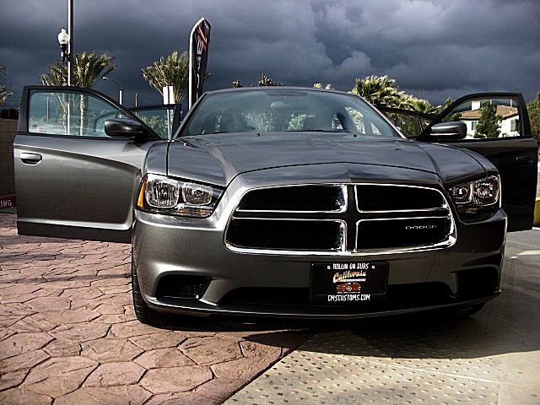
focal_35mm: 36
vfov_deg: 39.7
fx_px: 562
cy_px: 202
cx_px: 270
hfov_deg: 51.4
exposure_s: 1/400
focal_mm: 6.3
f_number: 2.8
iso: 50
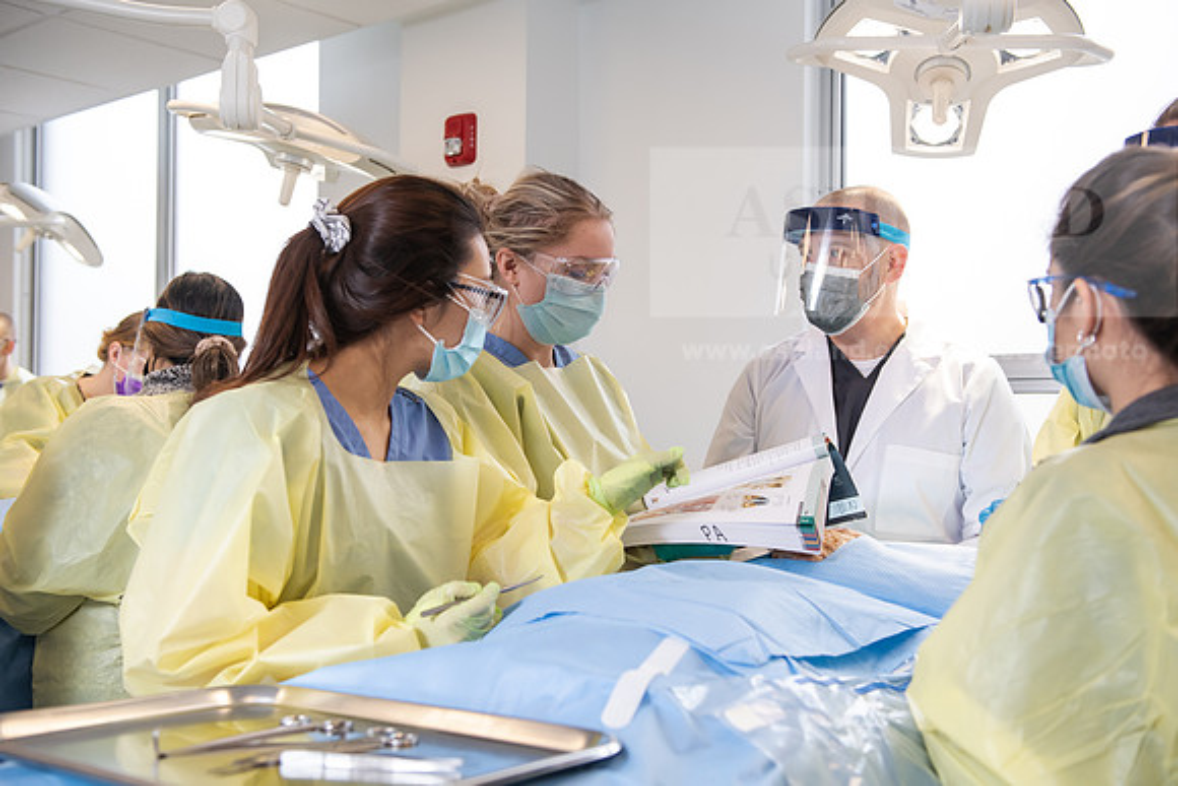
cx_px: 589
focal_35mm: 38
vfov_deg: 35.1
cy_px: 393
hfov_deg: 50.7
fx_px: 1244
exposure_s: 1/200
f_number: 4
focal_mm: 38
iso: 500
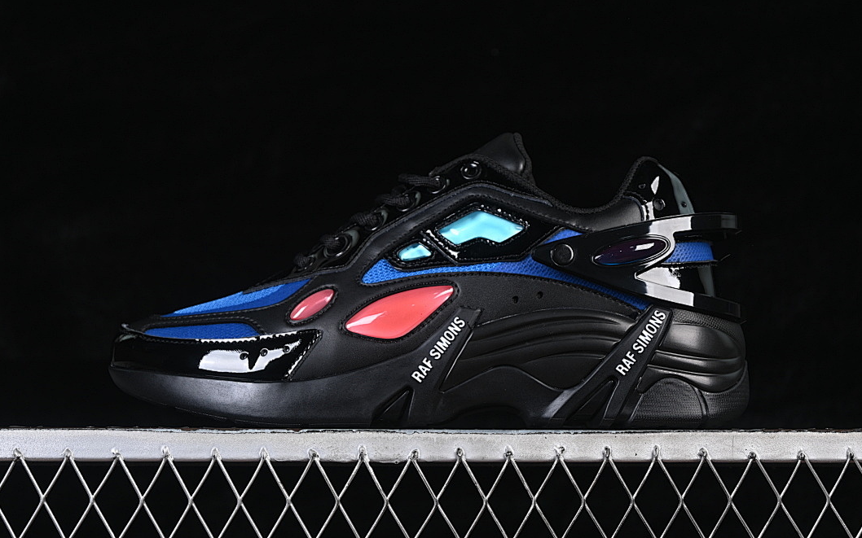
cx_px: 438
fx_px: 1832
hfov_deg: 26.5
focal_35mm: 78
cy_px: 246
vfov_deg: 16.7
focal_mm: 50
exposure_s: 1/60
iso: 160
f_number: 6.3
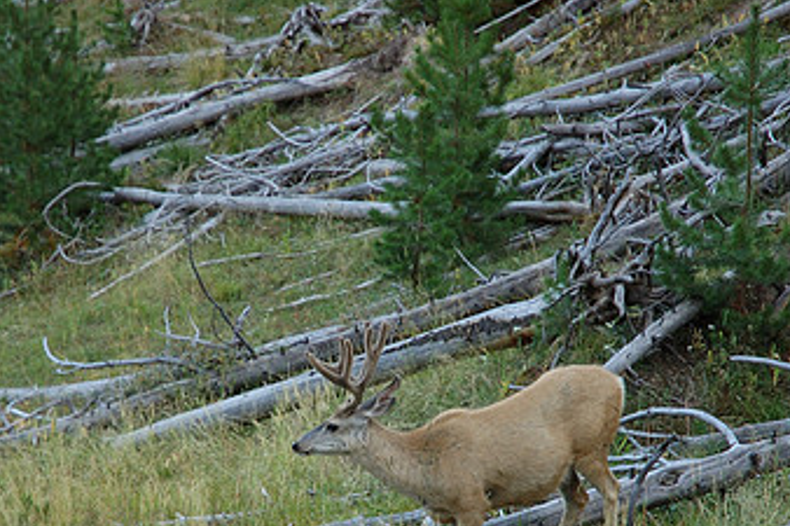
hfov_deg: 11.4
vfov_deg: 7.6
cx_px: 390
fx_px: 3948
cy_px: 402
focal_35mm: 180
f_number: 4.5
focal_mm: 70
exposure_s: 1/50
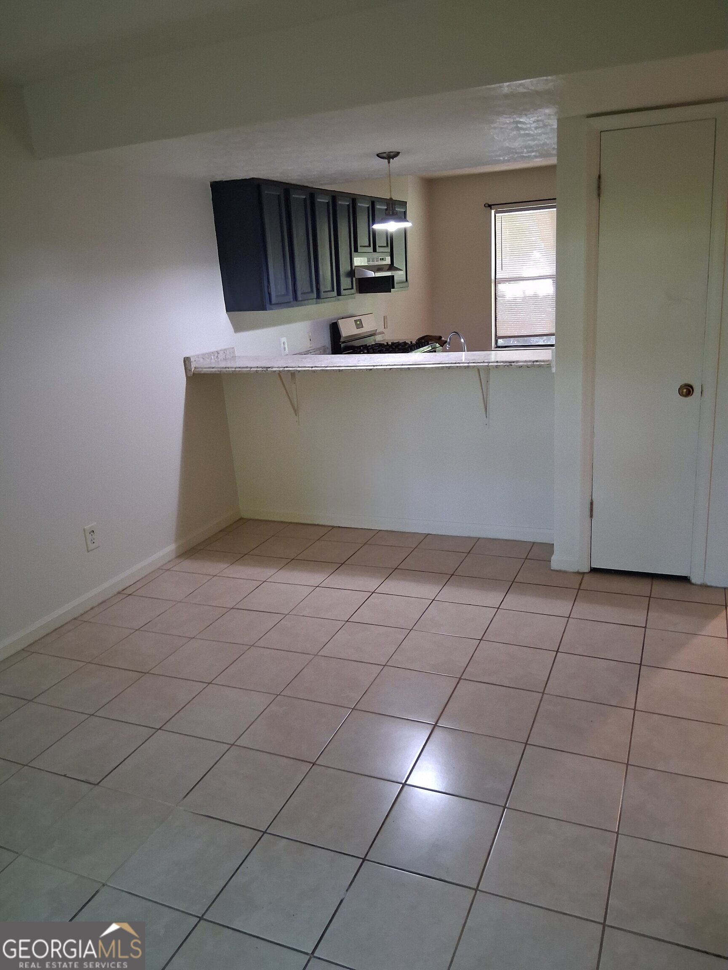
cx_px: 364
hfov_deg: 53.1
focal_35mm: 26
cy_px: 485
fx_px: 729
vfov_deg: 67.3
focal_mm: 3.98
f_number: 1.8
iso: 500
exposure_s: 1/24
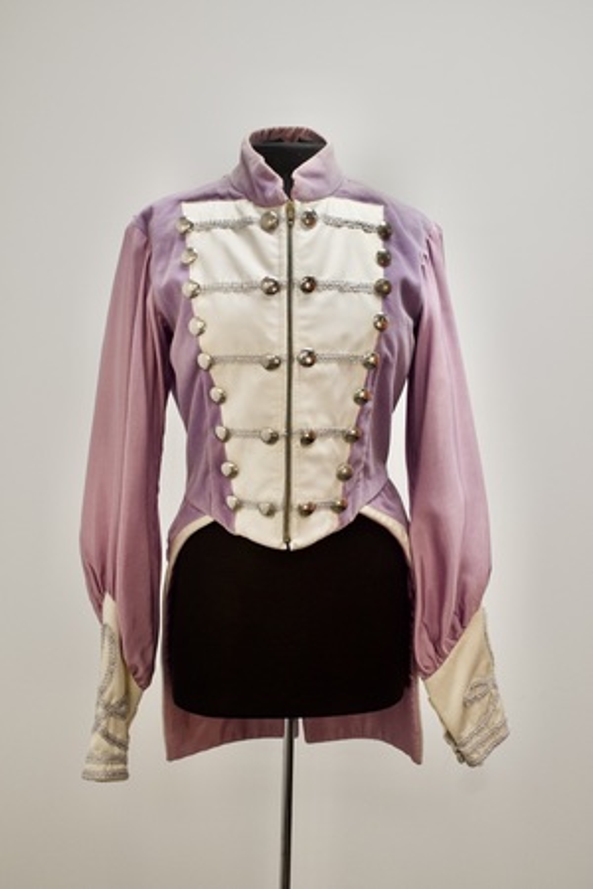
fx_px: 1001
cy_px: 444
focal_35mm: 40
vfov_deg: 47.9
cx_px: 296
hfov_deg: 33.0
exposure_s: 1/200
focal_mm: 27
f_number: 4
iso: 800
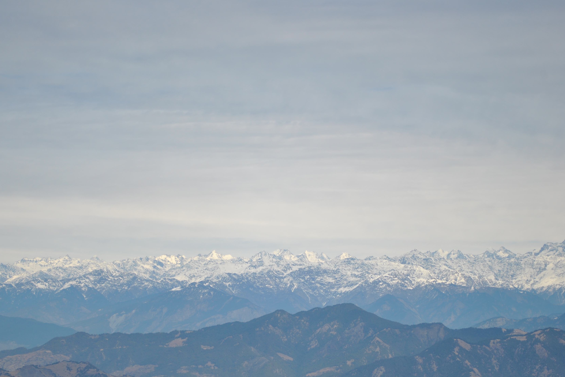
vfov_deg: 14.2
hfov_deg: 21.1
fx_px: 1516
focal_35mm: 97
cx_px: 261
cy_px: 221
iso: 125
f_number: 5.6
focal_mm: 55
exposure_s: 1/1000
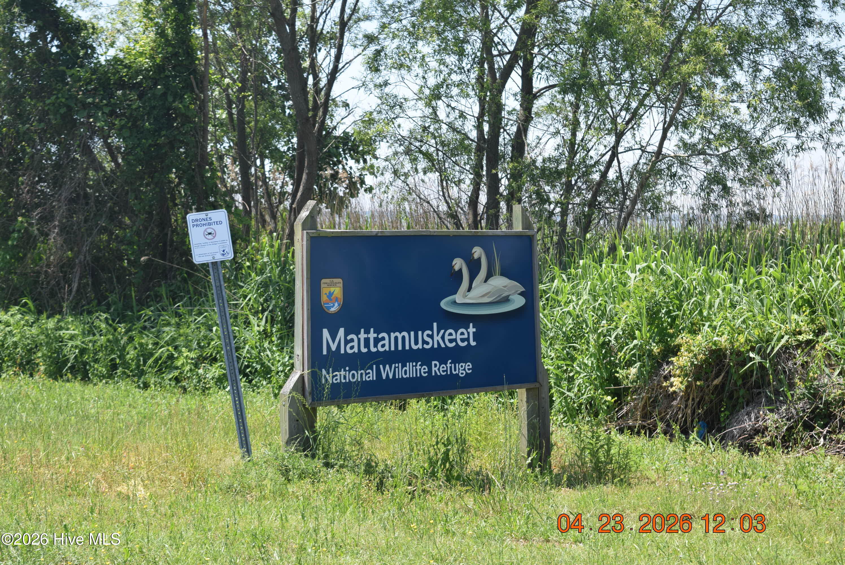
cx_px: 422
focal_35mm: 82
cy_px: 282
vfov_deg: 16.6
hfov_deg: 24.6
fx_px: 1938
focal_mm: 55
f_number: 8
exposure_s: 1/250
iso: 200
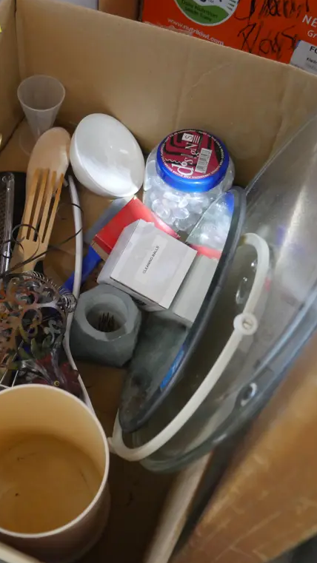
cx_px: 53
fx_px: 658
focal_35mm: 44
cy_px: 283
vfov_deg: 46.4
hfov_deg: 26.5
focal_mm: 15
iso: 3200
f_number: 3.6
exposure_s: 1/30
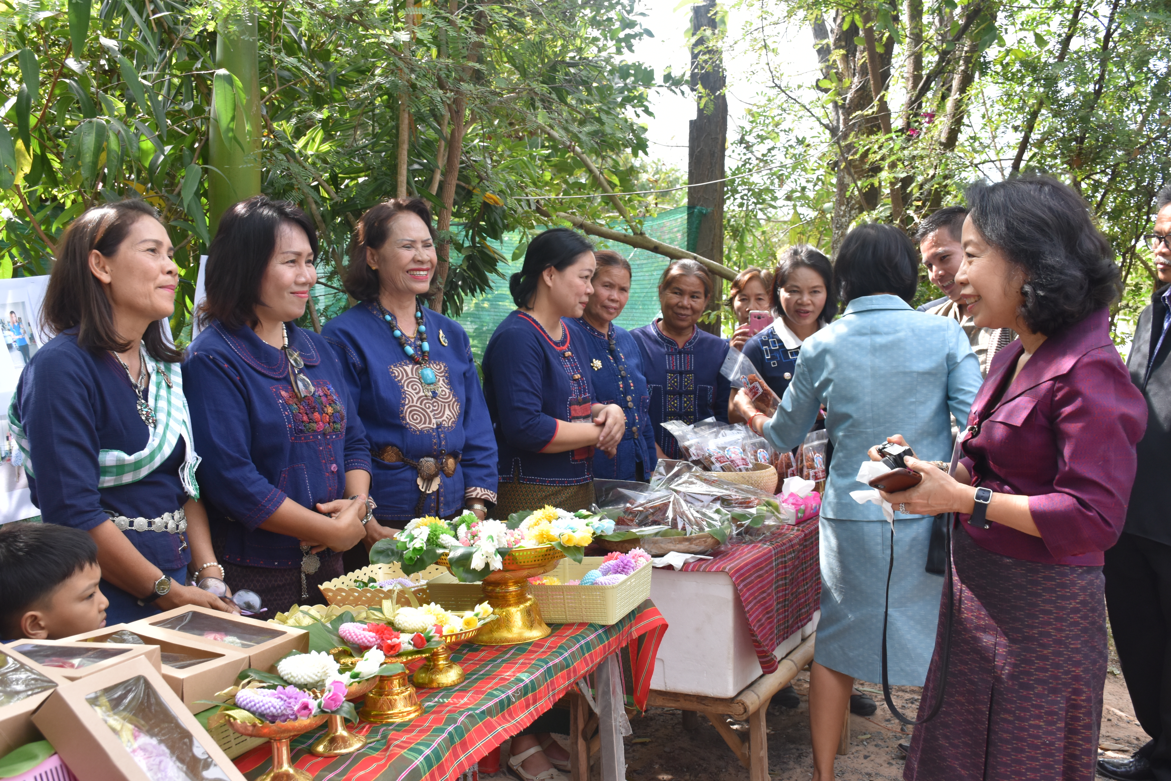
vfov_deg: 34.2
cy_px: 390
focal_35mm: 39
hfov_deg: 49.6
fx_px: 1268
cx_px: 586
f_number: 7.1
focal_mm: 26
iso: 400
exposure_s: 1/200
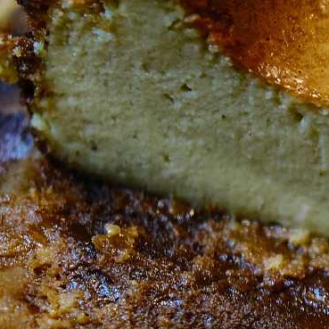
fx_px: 3699
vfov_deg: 5.1
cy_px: 263
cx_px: 683
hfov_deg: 5.0
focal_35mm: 344
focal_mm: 56
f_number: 1.7
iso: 640
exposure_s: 1/85
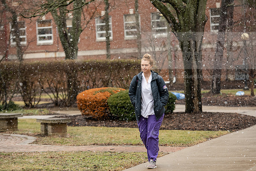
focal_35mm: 135
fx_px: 963
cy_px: 95
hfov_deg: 15.1
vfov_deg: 10.1
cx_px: 128
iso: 640
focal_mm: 122
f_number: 4
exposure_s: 1/500
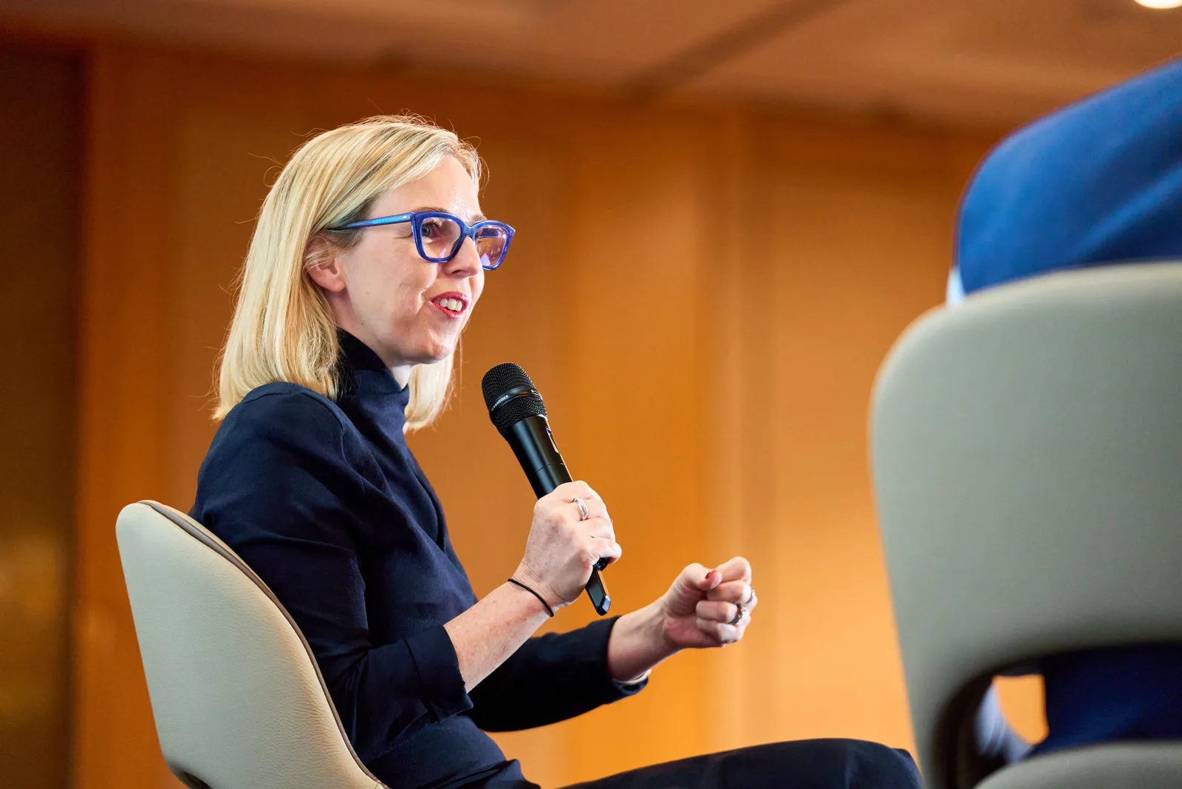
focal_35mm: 125
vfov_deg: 11.0
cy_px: 394
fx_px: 4104
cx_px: 591
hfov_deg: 16.4
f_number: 2.8
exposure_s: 1/200
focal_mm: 125
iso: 3200
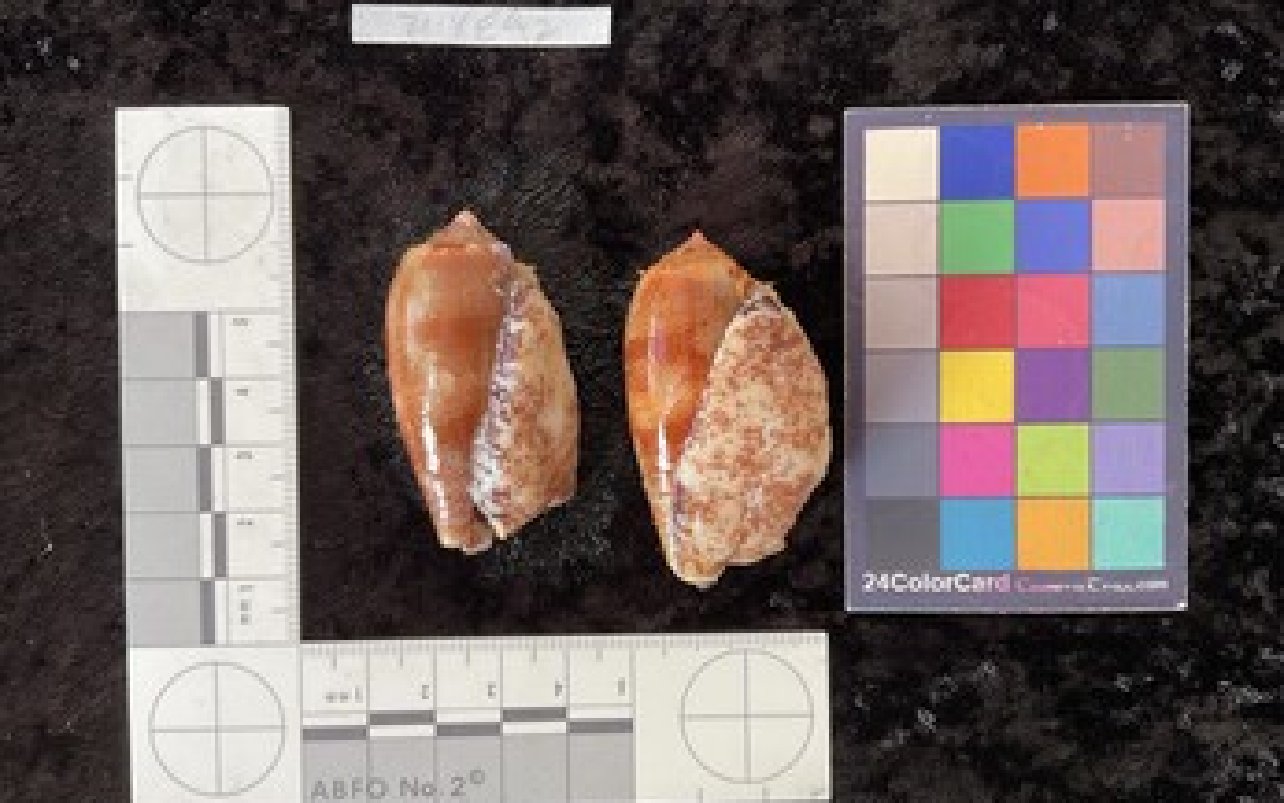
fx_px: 1085
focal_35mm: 31
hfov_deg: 61.2
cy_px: 420
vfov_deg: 40.6
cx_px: 640
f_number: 1.8
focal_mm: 3
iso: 50
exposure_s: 1/100
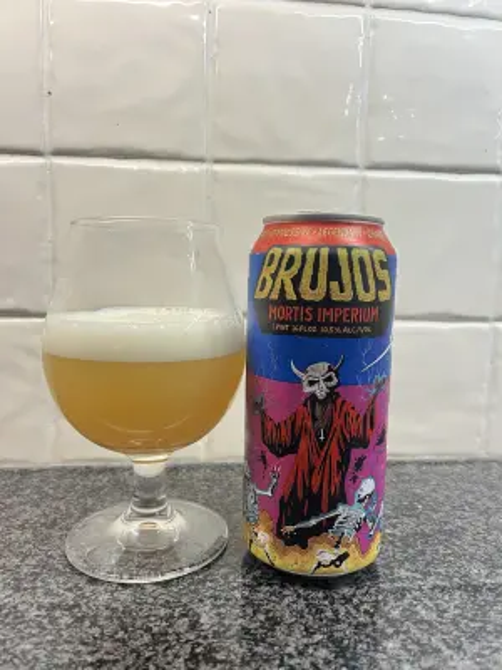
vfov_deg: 67.3
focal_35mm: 26
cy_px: 335
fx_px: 503
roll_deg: -0.9
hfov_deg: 53.1
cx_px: 251
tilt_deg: -8.0
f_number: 1.6
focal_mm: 5.1
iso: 125
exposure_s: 1/50
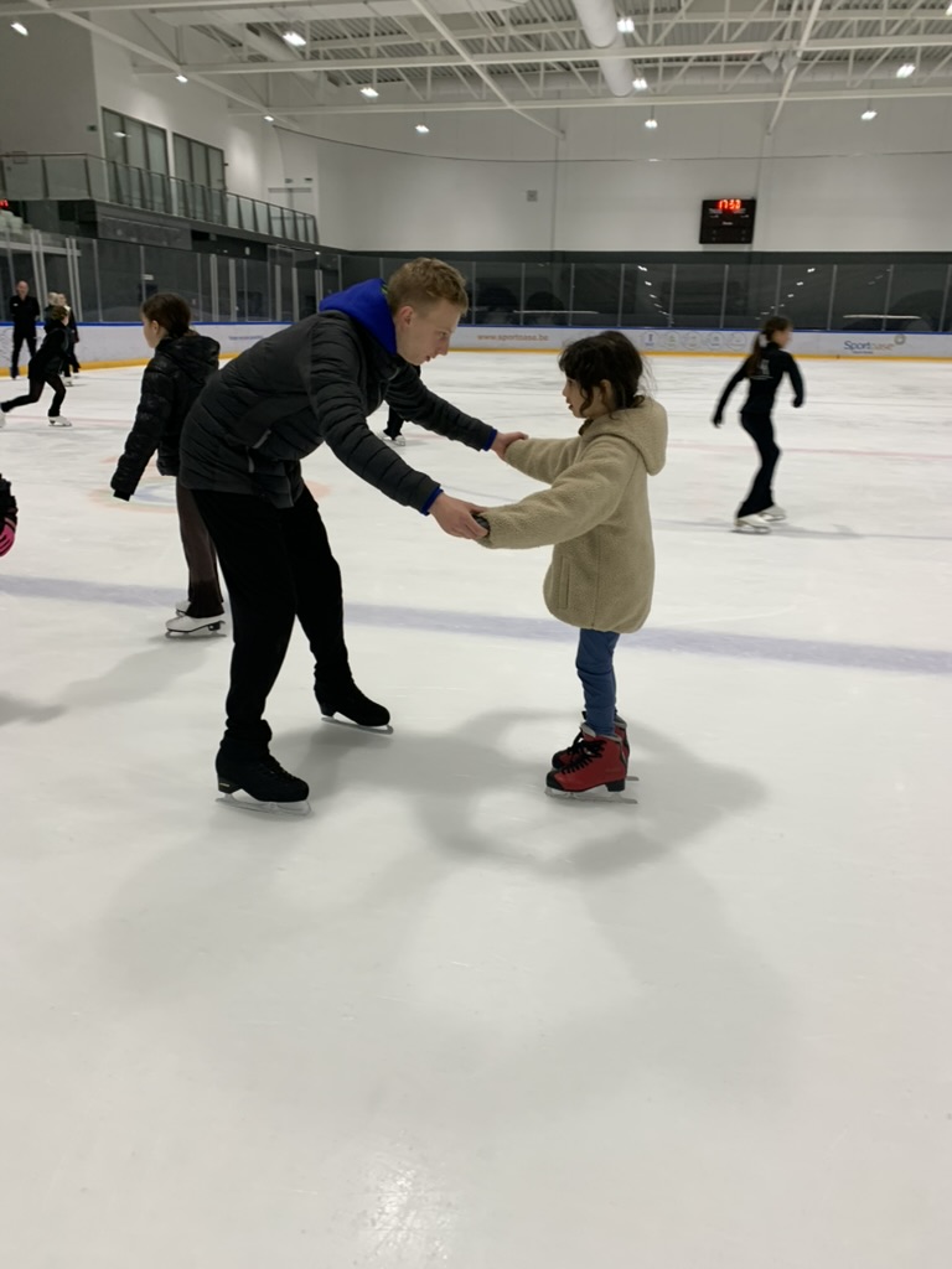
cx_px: 476
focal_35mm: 26
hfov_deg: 53.1
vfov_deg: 67.3
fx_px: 953
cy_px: 634
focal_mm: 4.25
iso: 100
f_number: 1.8
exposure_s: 1/95
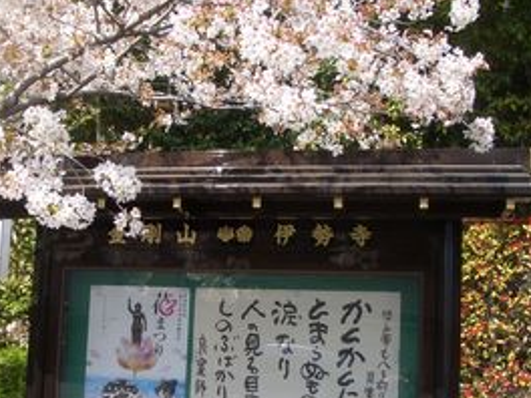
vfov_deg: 27.3
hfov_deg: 35.8
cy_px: 281
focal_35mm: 53
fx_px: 813
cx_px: 171
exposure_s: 1/200
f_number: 4.3
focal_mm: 5.8
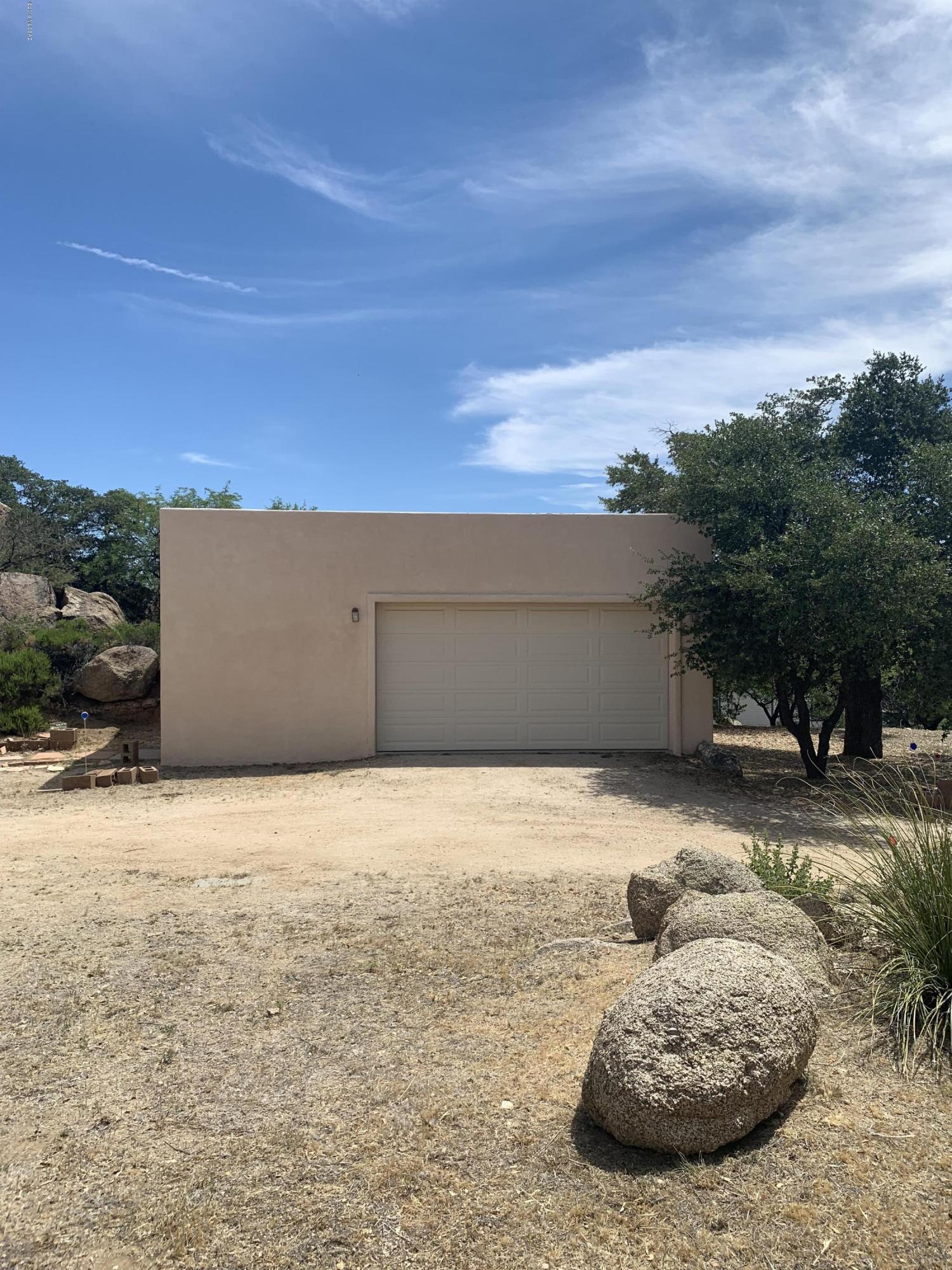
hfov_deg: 53.1
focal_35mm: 26
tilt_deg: +0.1
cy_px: 635
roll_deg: +0.9
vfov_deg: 67.3
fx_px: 953
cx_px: 476
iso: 25
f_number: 1.8
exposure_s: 1/2833
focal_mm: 4.25
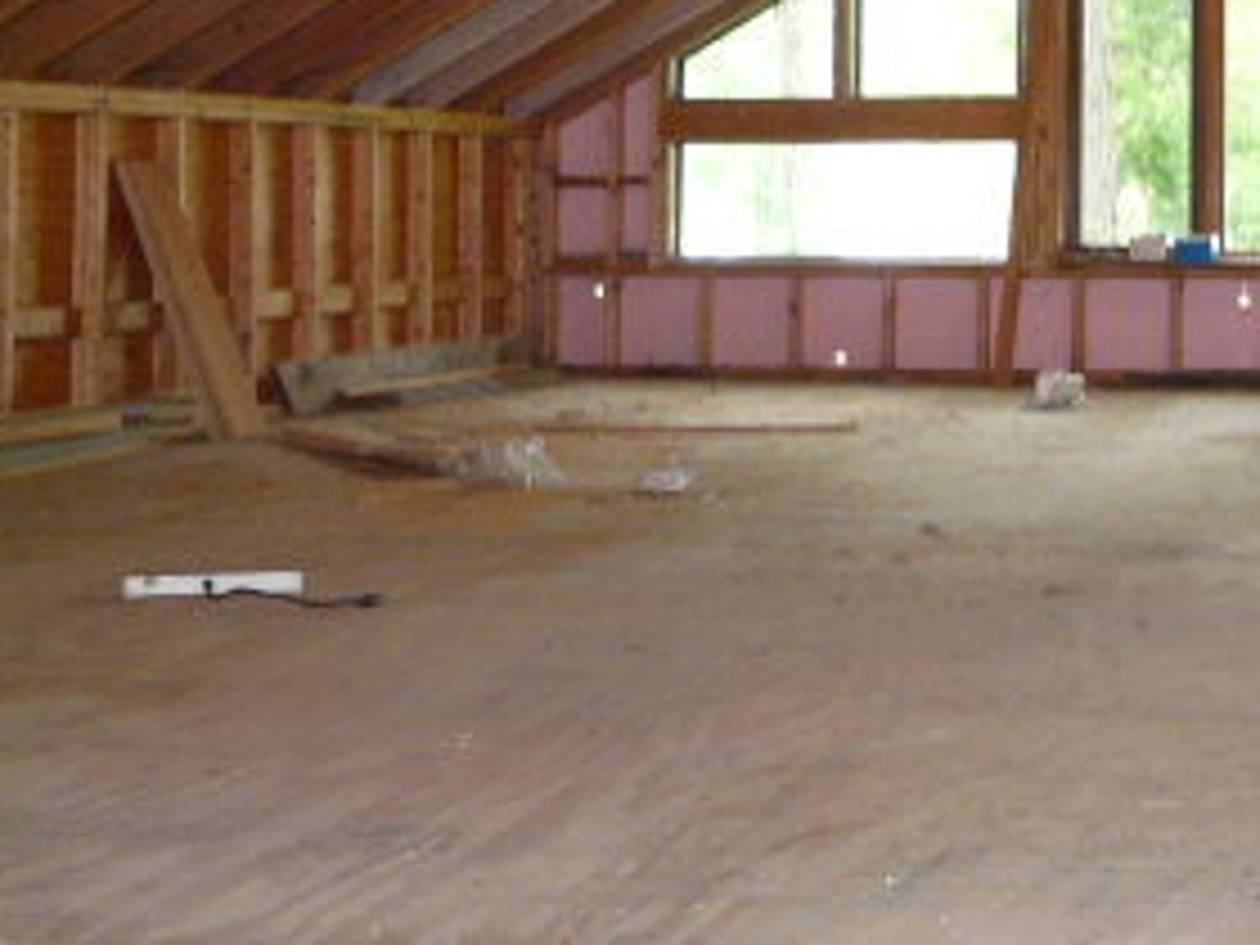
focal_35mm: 64
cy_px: 9
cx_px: 1408
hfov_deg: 27.5
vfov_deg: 22.1
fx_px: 2330
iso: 250
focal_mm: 4.6
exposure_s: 1/30
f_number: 2.8
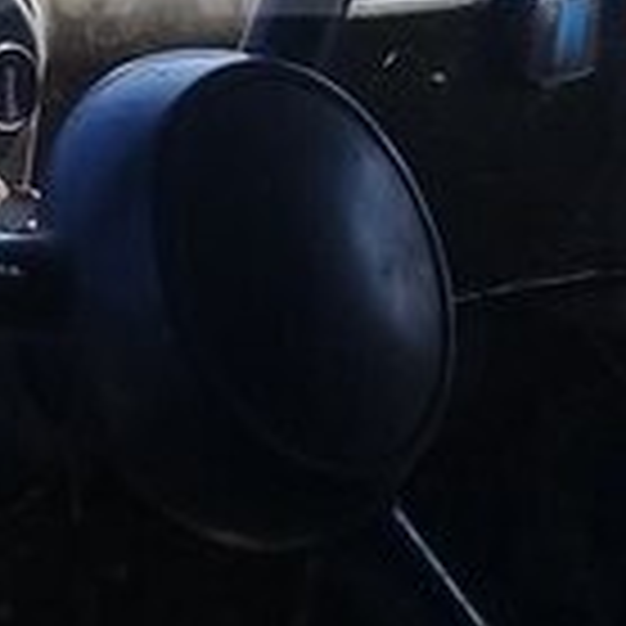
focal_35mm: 130
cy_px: -52
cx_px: -117
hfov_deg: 13.1
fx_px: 2660
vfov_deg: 13.2
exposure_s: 1/323
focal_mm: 3.3
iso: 50
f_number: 2.2
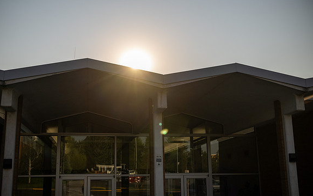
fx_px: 358
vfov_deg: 30.6
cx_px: 151
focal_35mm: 42
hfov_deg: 47.2
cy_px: 95
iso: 200
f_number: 4
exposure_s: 1/6400
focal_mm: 39
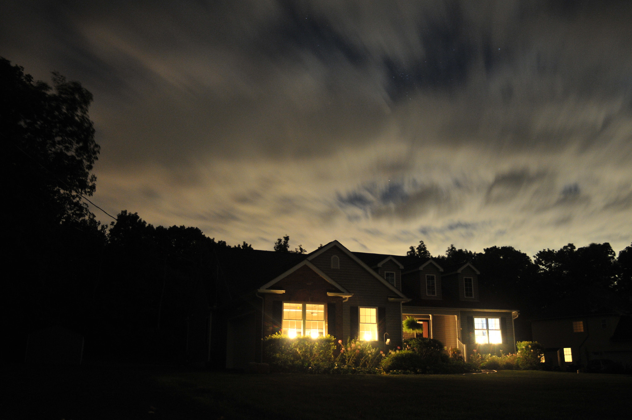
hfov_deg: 62.0
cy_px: 210
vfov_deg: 43.5
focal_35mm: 30
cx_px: 316
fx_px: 526
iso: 640
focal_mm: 20
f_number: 3.5
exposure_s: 30
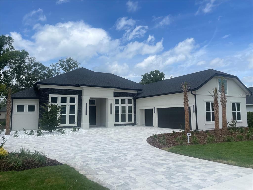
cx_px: 126
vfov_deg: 53.1
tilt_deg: +5.8
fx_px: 190
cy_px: 95
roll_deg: +0.4
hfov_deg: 67.3
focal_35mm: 26
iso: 50
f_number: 1.6
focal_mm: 4.2
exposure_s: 1/7299
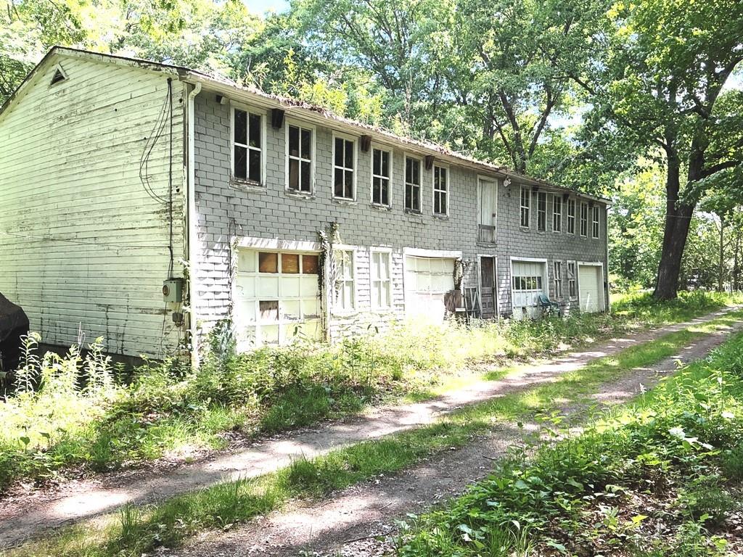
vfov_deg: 48.2
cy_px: 278
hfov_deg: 61.7
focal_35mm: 29
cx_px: 372
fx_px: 622
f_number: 1.8
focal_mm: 3
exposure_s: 1/201
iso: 20
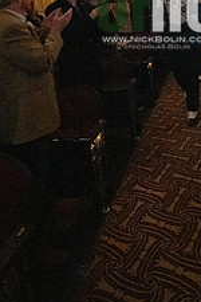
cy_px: 11
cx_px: 157
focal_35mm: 33
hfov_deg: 38.7
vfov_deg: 48.7
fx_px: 276
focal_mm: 16.5
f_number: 4
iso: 40637
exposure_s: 1/400
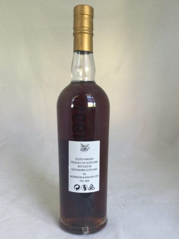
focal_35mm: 31
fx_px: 214
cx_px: 90
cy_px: 120
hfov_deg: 45.4
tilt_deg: -5.0
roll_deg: +1.2
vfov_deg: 58.4
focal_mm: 3.3
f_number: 2.4
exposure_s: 1/33
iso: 100
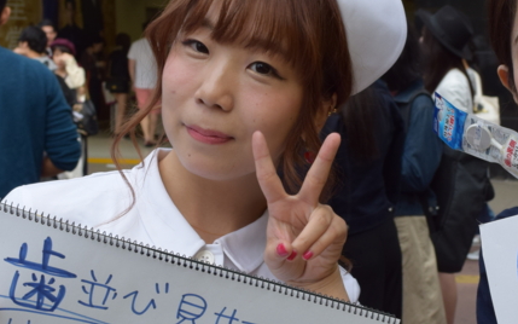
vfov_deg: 14.3
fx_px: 1288
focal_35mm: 91
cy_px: 210
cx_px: 396
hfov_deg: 22.5
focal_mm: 25
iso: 320
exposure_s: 1/250
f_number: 8
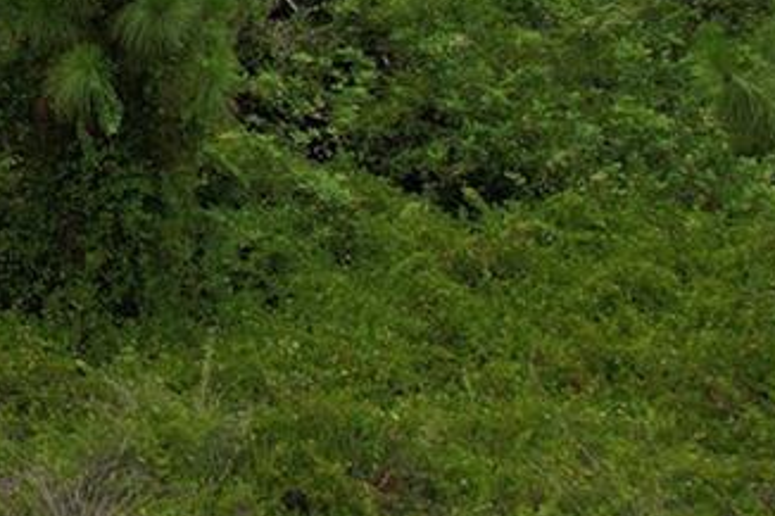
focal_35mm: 108
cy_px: -423
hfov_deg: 16.3
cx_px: -561
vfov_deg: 11.7
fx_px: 2324
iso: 100
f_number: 2.8
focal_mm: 8.38
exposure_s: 1/2000
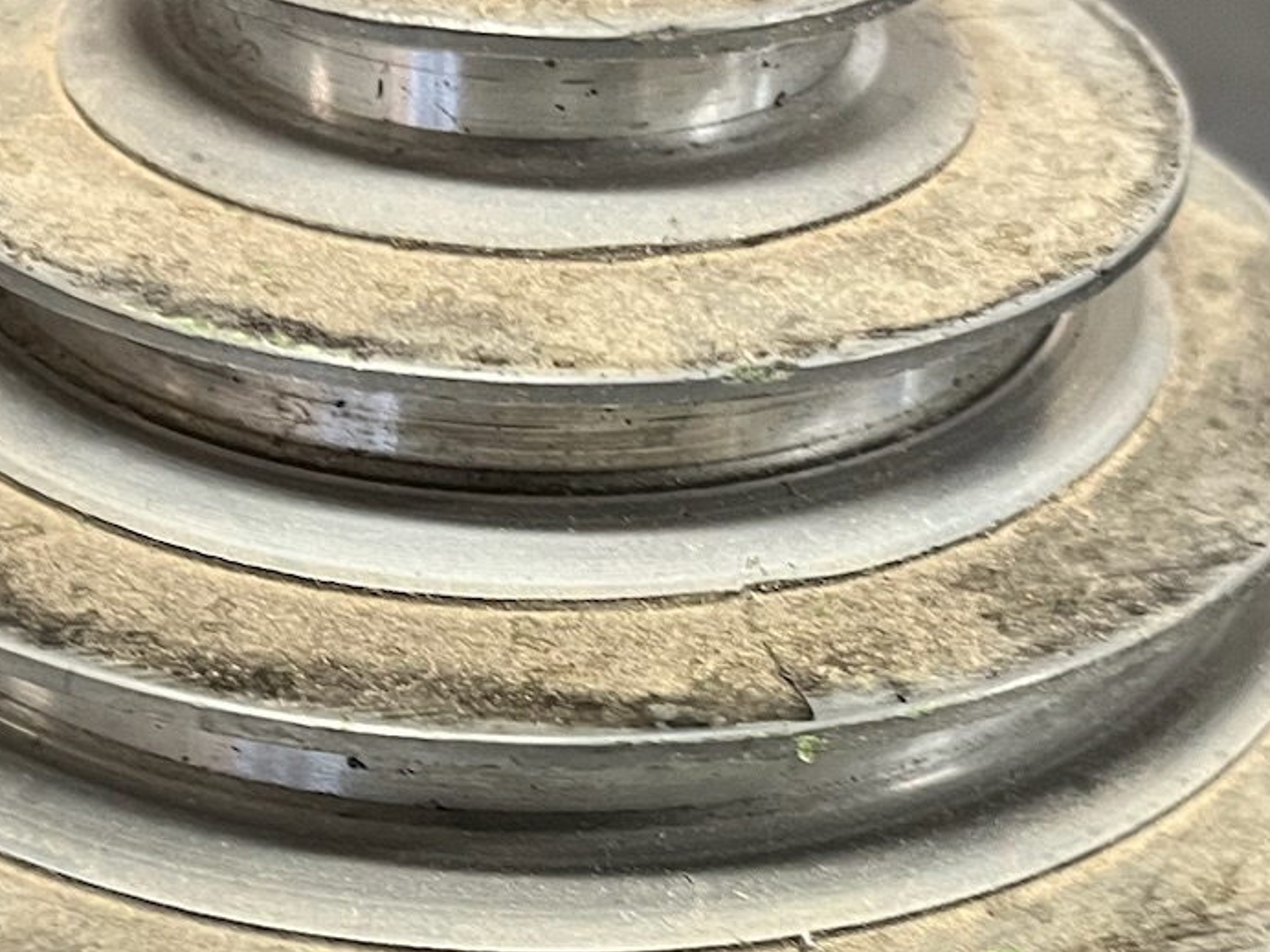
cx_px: 516
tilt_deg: -35.2
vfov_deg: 19.0
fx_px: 2825
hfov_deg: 25.3
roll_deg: -0.7
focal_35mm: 77
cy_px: 721
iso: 200
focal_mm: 5.1
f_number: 1.6
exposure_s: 1/50
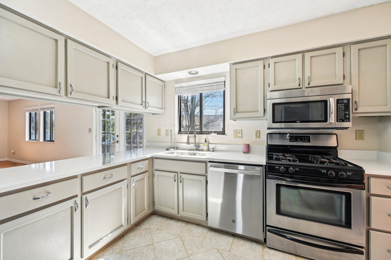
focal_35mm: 14
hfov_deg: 104.3
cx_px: 196
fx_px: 152
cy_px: 130
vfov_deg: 81.1
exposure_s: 1/90
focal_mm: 14
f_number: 5.6
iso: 400
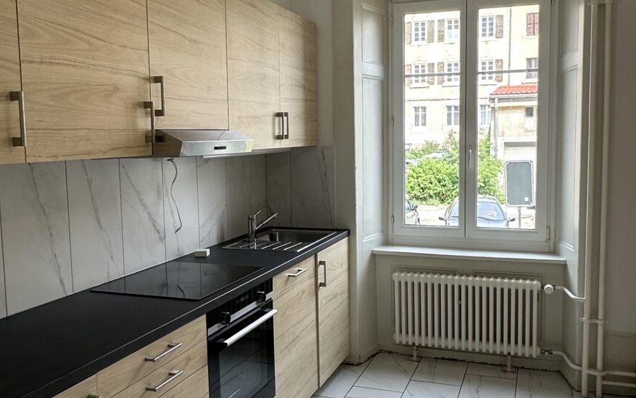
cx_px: 332
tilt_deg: -5.3
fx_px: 607
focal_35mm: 35
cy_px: 191
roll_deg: +1.0
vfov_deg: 36.3
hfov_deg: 55.3
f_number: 2.2
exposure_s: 1/100
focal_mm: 2.22
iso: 50
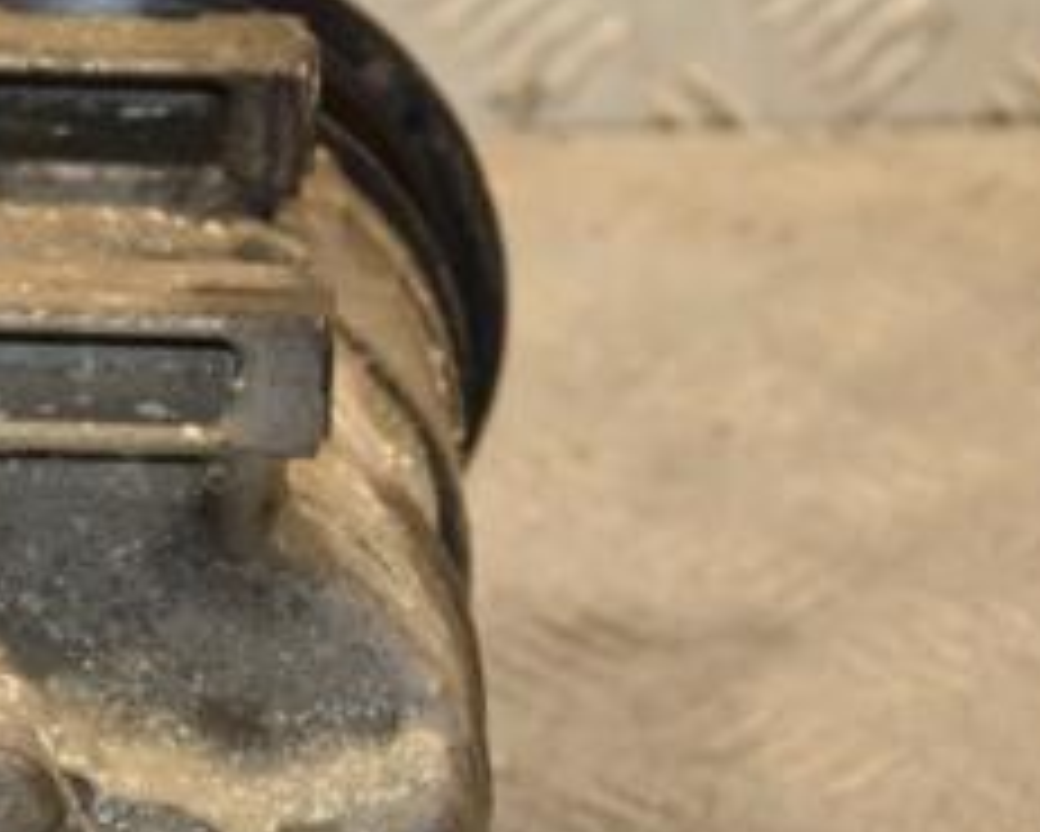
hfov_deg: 8.5
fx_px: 6990
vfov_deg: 6.8
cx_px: 153
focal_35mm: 227
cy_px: 567
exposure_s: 1/125
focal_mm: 62
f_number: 5.3
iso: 800
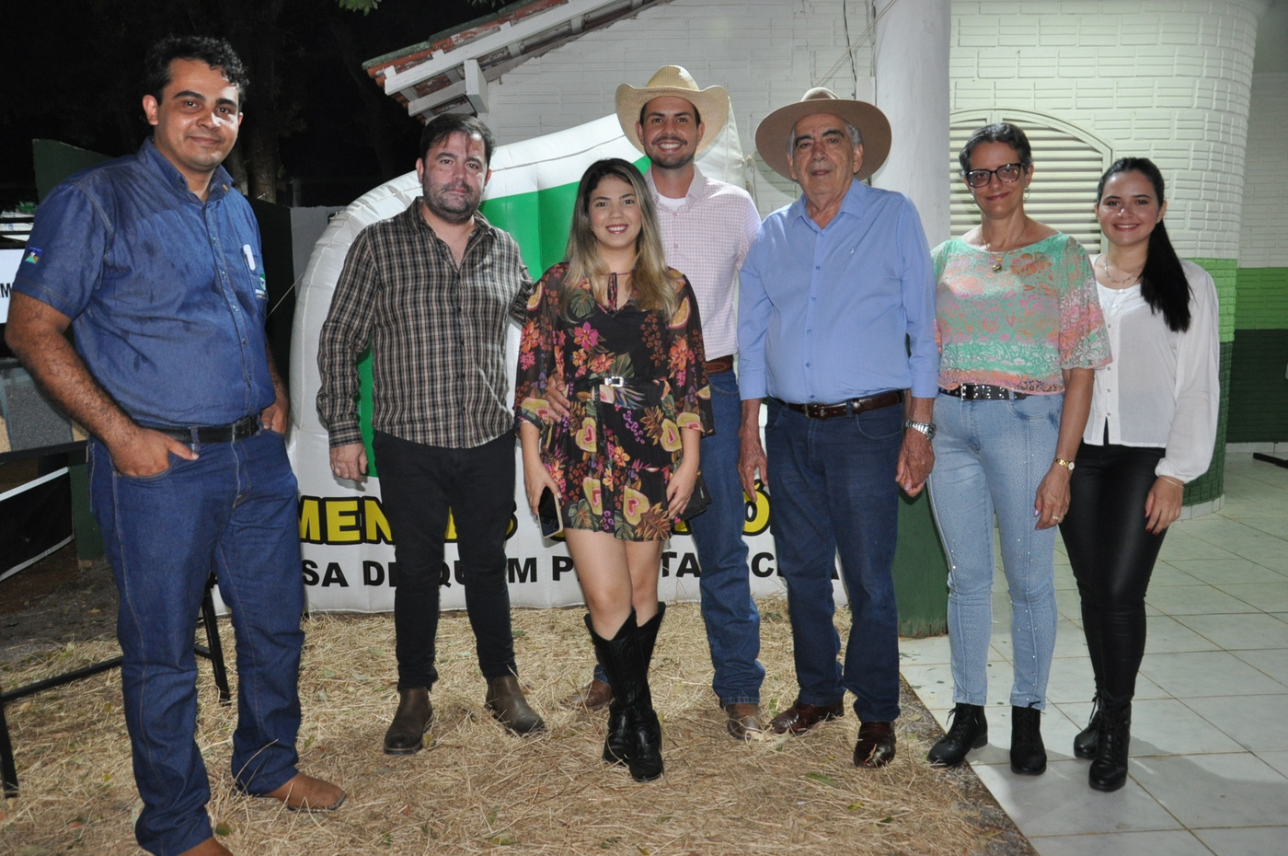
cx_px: 644
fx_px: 1126
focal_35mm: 32
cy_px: 428
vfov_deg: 41.6
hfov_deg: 59.5
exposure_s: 1/60
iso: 800
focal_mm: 21
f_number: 4
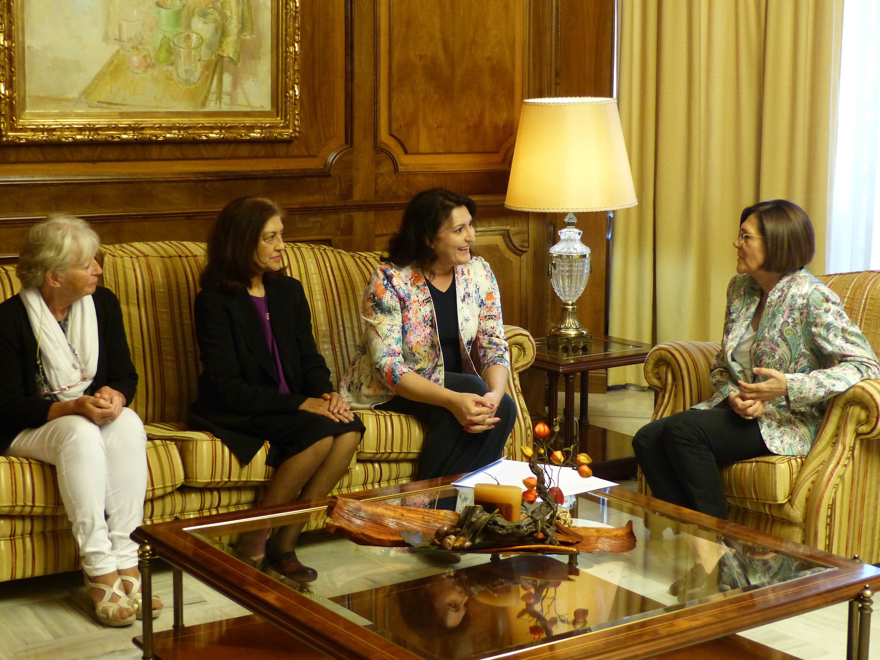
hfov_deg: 32.7
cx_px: 440
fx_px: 1500
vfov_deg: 24.8
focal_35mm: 59
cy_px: 330
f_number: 2.8
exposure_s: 1/20
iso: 400
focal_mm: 10.5
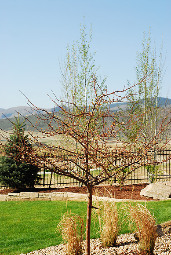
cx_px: 86
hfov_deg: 18.3
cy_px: 128
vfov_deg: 26.9
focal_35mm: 75
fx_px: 532
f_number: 6.3
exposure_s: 1/320
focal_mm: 50
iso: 100
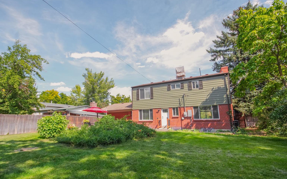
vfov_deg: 71.1
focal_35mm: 16
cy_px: 98
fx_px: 125
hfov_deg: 97.8
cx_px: 140
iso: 800
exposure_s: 1/750
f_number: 8
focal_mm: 10
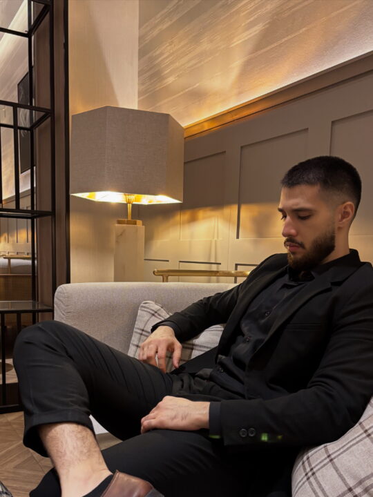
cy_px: 248
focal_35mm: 26
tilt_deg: -7.3
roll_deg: -1.9
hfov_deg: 53.1
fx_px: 374
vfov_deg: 67.3
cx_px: 186
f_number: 1.6
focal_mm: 5.96
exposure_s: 1/50
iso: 320
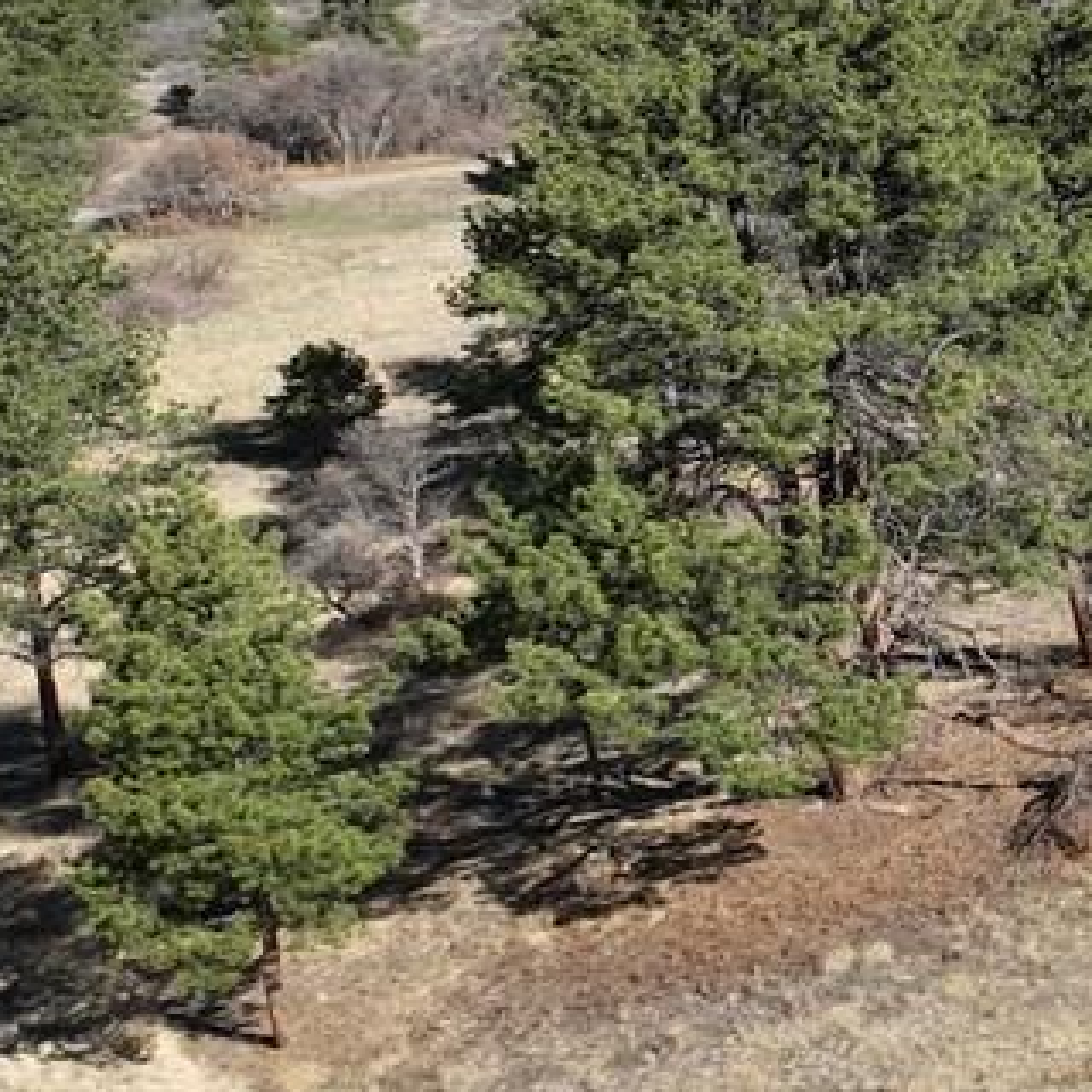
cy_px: 488
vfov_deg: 16.4
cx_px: 2471
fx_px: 3783
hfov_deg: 13.1
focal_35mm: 106
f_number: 2.8
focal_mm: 12.29
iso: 100
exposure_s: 1/1600
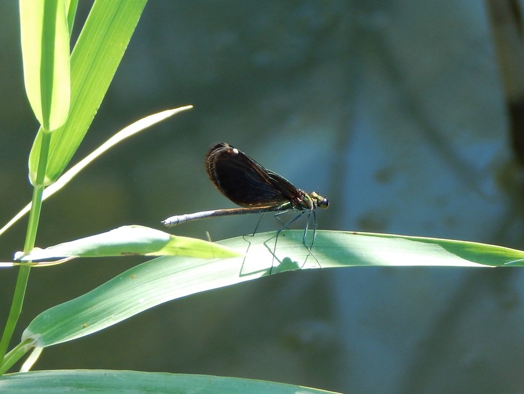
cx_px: 262
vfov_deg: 4.3
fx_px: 5241
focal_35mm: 346
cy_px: 197
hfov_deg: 5.7
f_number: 5.7
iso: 125
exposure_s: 1/100
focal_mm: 62.2
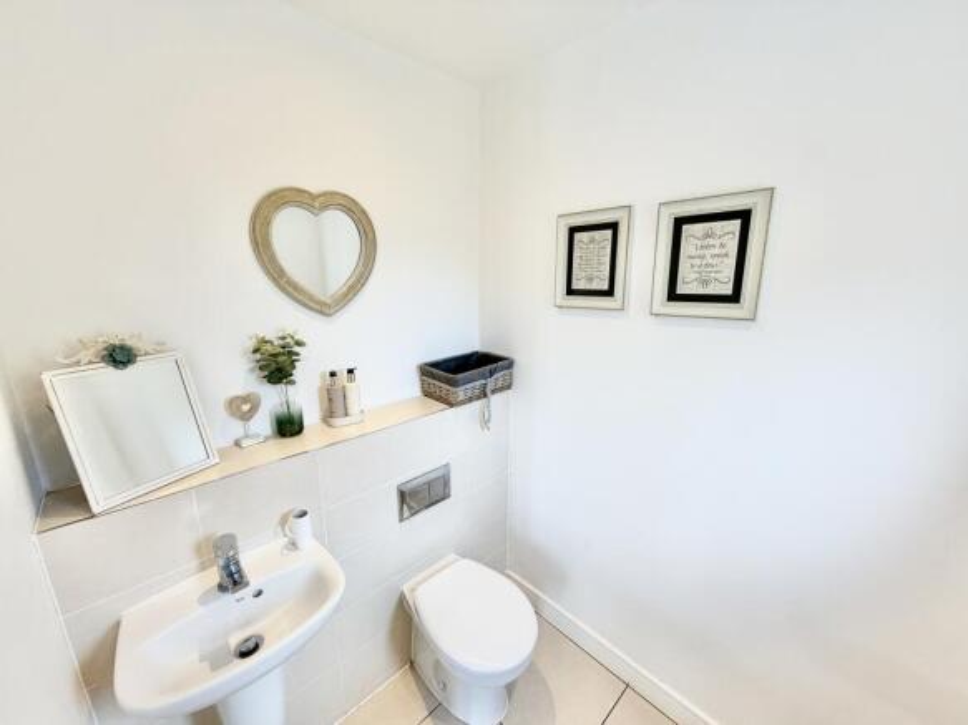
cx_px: 484
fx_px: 391
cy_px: 362
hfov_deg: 102.1
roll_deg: +0.4
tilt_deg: -12.9
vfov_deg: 85.7
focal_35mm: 14
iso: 80
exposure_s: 1/111
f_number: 2.2
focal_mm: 2.22
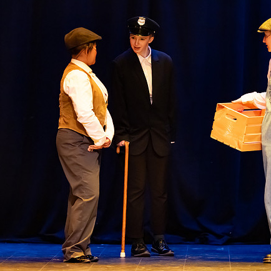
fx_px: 3924
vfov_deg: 4.0
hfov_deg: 4.0
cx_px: 153
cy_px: 115
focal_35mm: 443
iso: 16000
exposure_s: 1/250
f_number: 2.8
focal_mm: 300
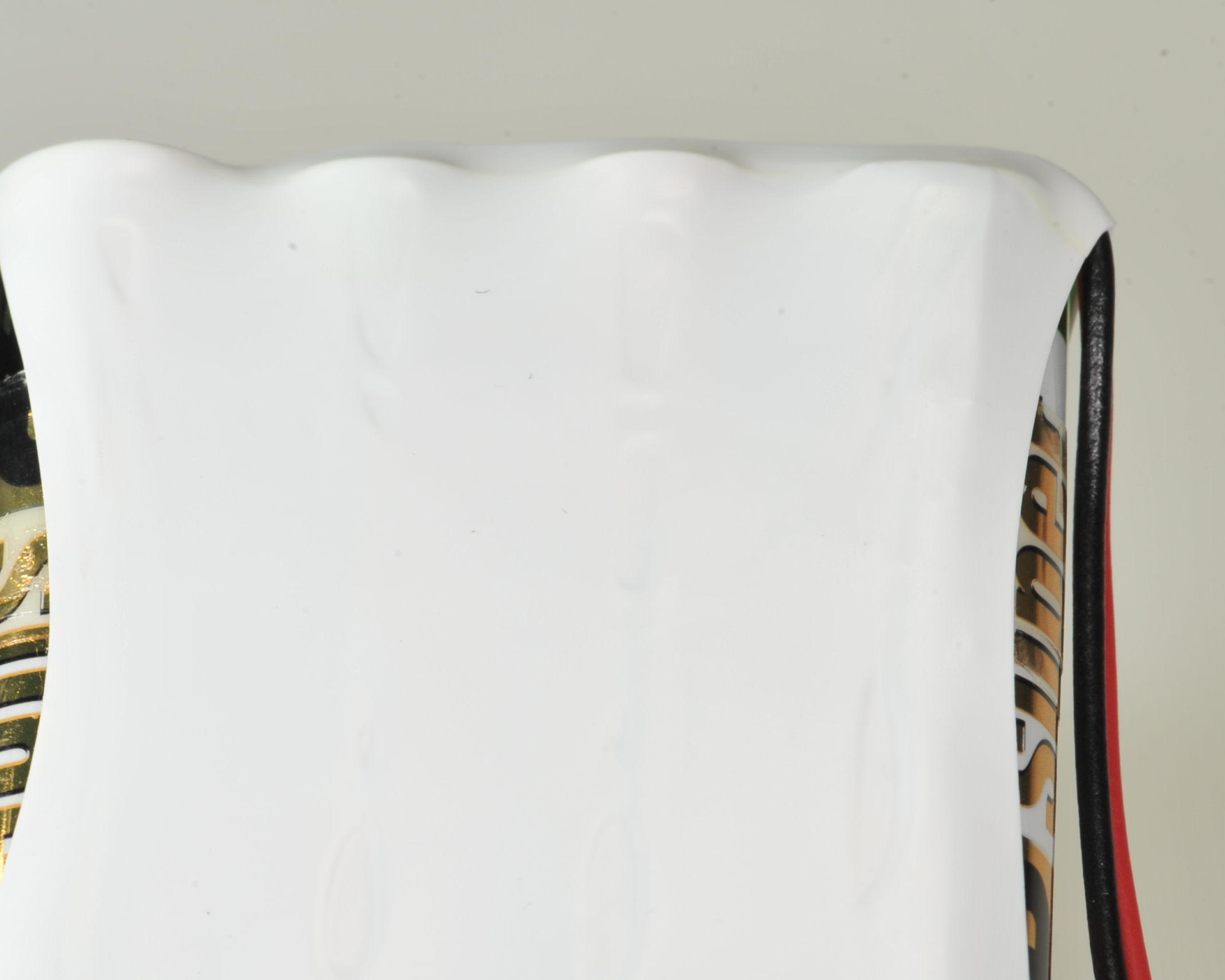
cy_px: 759
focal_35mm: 197
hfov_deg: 9.8
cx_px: 459
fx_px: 7142
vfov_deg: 7.8
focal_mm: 105
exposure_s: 1/60
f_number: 22
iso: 200
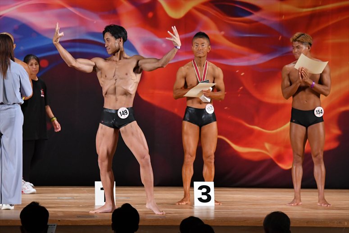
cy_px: 116
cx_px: 174
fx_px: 1957
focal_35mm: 202
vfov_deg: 6.8
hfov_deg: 10.2
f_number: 5.6
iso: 3200
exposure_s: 1/400
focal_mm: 135
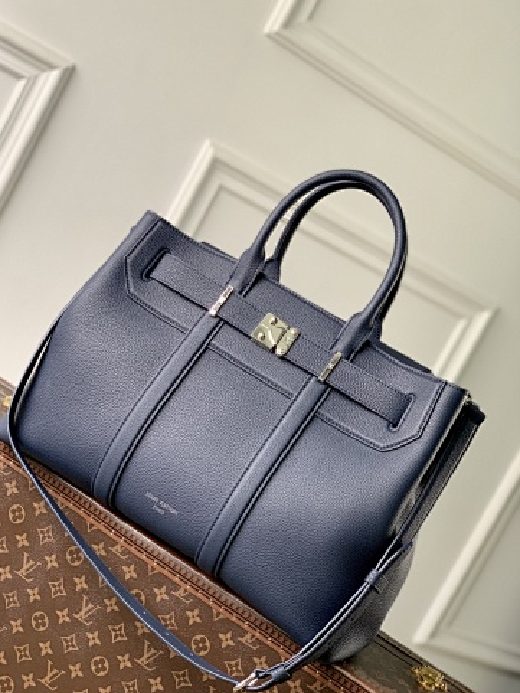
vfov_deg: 35.5
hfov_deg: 27.0
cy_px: 339
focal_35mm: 54
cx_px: 251
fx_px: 1081
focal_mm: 6
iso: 80
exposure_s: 1/122
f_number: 2.4
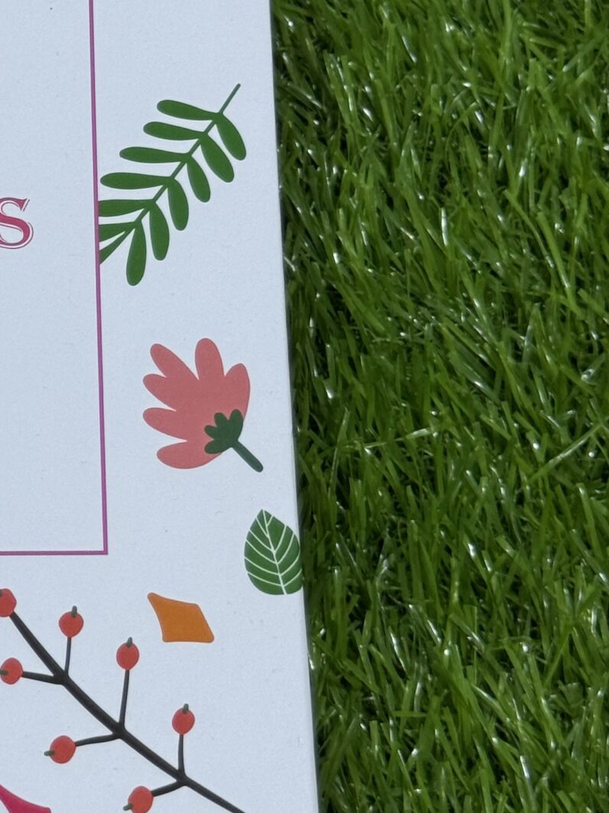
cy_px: 246
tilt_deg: -67.5
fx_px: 2722
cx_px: -117
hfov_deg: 12.5
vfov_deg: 16.9
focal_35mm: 116
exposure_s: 1/218
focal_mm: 6.76
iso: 50
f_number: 1.78
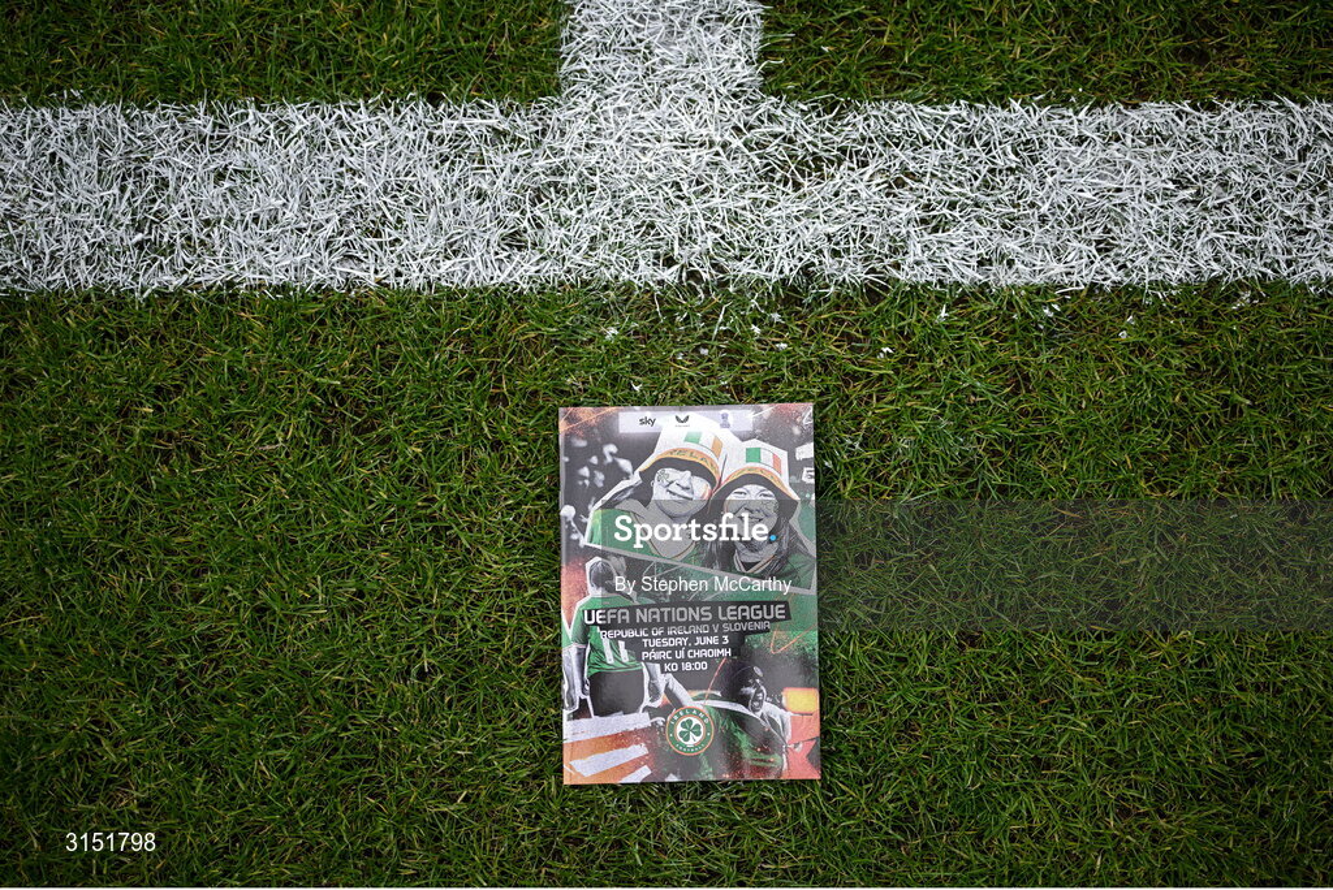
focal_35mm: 50
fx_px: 1852
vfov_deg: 27.0
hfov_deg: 39.6
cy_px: 445
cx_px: 666
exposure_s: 1/2000
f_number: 1.2
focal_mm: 50
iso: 32
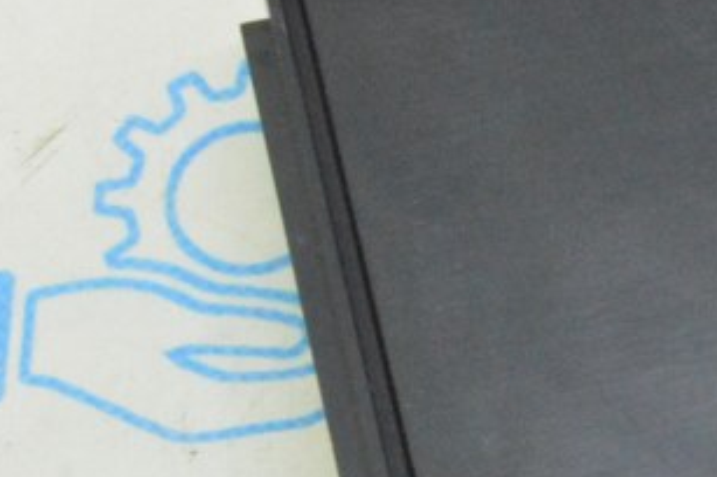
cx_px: 806
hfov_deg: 13.4
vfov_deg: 9.1
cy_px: 347
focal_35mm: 150
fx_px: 2984
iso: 6400
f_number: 20
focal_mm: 30
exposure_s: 1/20
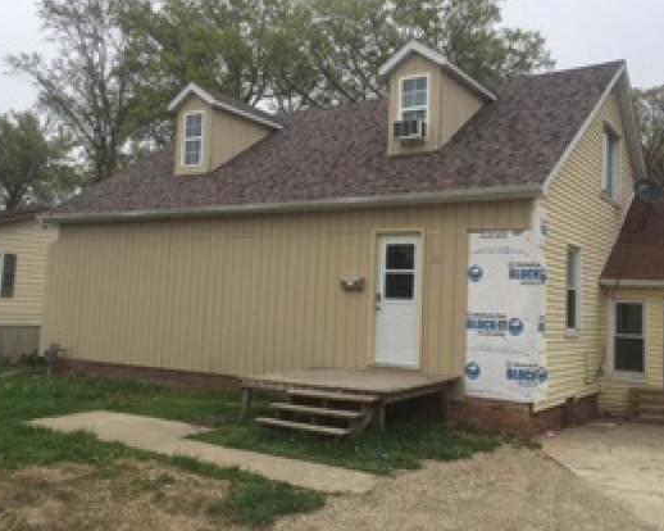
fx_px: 688
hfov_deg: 51.5
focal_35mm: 35
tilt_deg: +4.0
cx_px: 355
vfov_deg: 42.2
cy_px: 264
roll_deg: -2.9
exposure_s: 1/1883
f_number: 2.2
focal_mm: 4.15
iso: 32
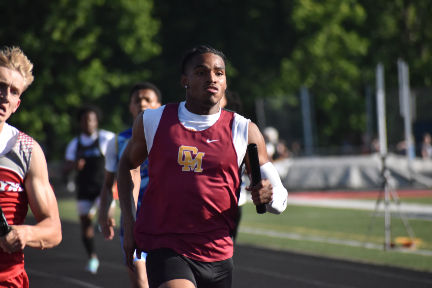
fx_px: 5398
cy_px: 144
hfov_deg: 4.6
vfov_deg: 3.1
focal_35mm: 450
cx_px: 216
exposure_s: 1/4000
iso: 1250
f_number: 6.3
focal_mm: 300
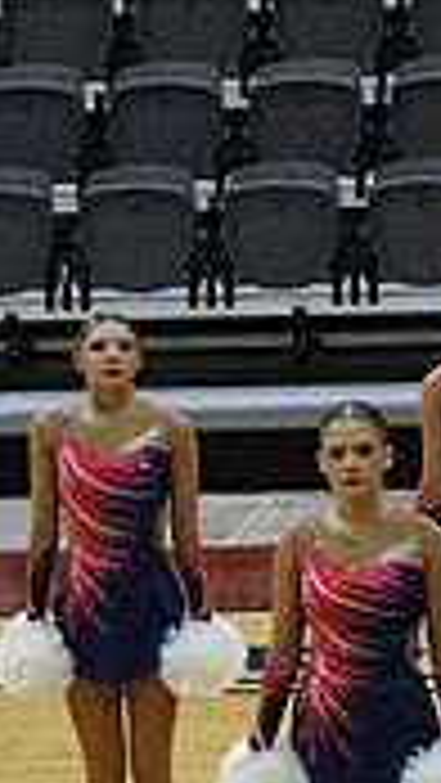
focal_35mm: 366
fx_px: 7601
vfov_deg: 5.9
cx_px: 1296
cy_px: 650
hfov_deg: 3.3
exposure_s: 1/500
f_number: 4
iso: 4000
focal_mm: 70
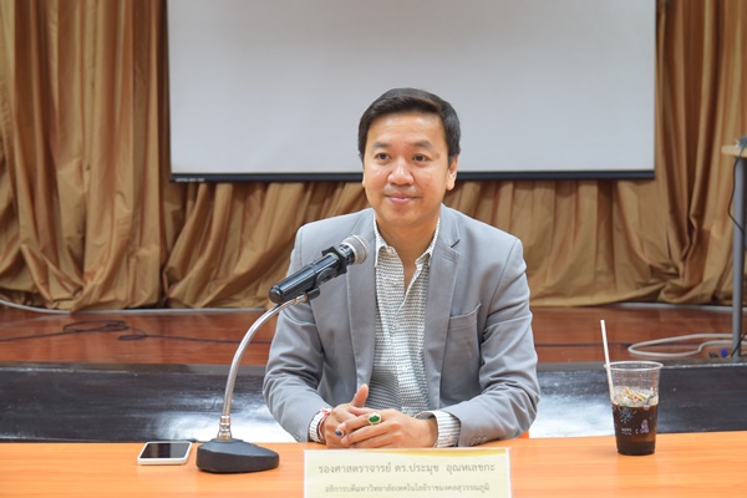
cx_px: 374
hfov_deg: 27.0
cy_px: 249
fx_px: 1556
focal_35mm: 75
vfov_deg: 18.2
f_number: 4.5
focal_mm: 50
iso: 1250
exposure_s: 1/80
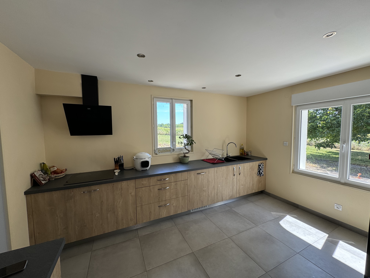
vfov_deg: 85.7
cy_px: 139
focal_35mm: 14
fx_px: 150
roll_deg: +1.0
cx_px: 185
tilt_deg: -3.7
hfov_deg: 102.1
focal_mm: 2.22
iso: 40
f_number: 2.2
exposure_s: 1/108
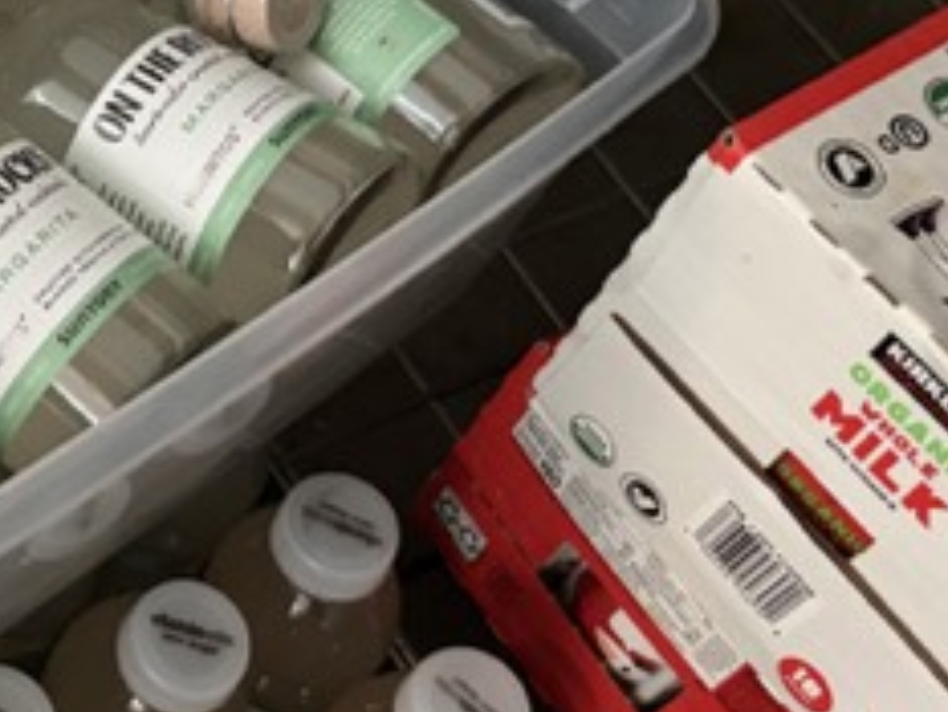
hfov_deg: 26.6
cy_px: 187
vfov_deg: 21.8
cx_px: -106
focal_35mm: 67
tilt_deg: -55.7
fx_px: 1836
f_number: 1.6
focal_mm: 5.96
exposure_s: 1/30
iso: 640
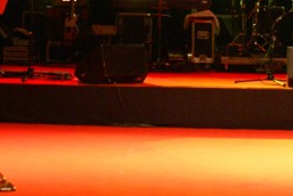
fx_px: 799
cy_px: -57
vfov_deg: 13.5
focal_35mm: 98
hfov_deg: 20.8
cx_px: 109
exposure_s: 1/25
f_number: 4.5
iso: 640
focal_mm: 24
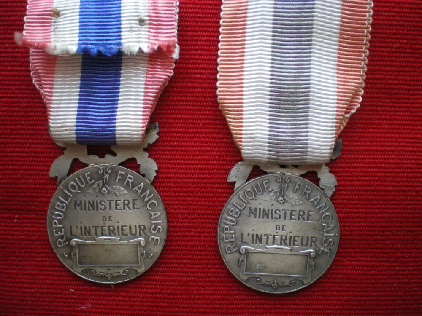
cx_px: 211
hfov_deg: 49.0
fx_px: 463
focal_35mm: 38
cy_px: 158
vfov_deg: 37.7
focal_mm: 6.3
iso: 250
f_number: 3.1
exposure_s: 1/50
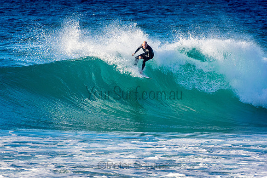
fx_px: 5564
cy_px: 89
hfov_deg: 2.7
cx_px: 134
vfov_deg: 1.8
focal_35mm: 750
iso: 640
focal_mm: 500
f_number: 5.6
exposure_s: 1/2000
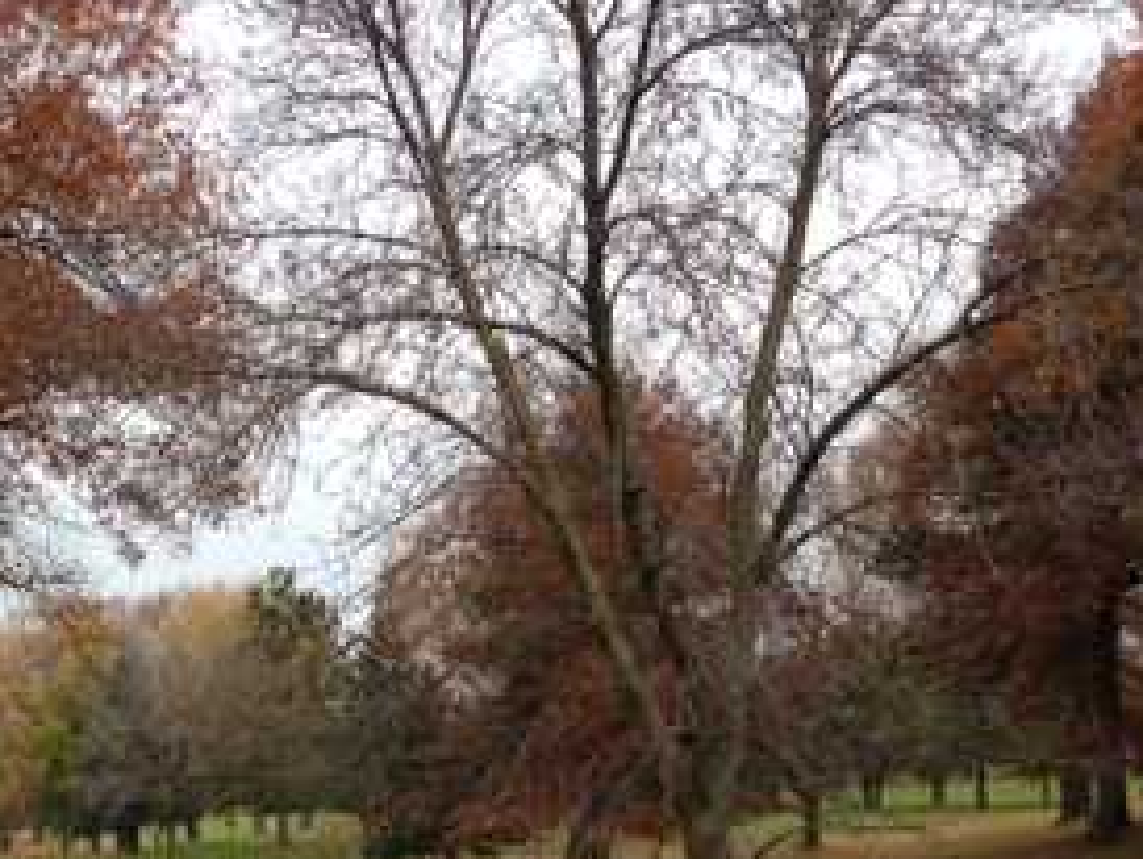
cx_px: 125
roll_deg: +2.9
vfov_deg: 18.7
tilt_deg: +0.7
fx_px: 2545
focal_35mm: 77
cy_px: 859
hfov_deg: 24.6
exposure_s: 1/228
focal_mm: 4.12
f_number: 2.4
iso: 50
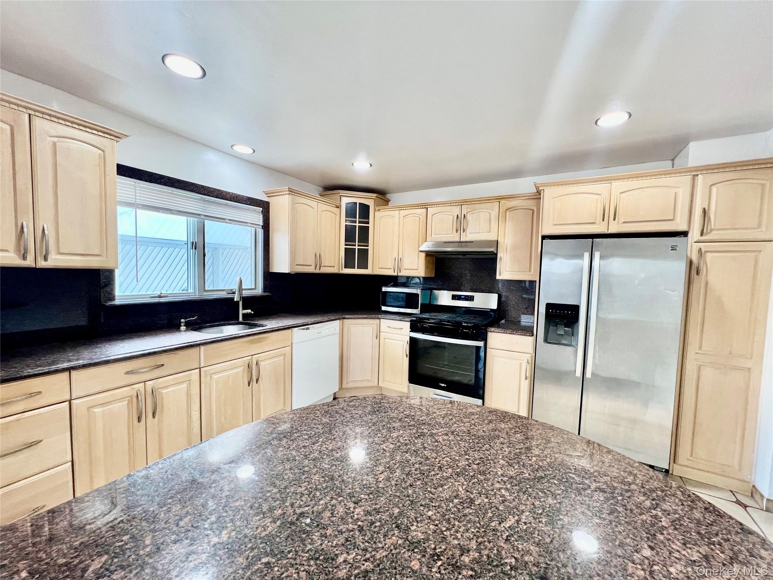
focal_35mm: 13
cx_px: 386
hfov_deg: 106.2
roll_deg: -1.4
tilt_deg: -2.8
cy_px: 290
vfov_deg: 89.9
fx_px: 290
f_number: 1.8
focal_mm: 1.57
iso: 160
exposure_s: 1/120
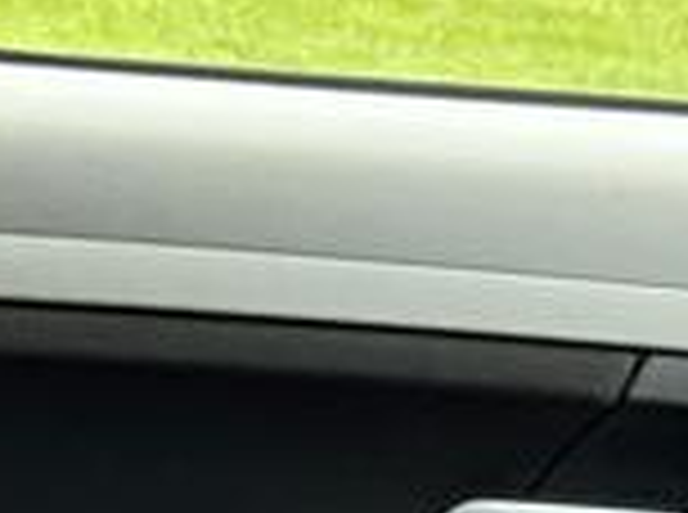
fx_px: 4521
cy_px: 1899
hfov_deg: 8.5
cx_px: 985
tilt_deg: -33.9
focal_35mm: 228
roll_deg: +0.8
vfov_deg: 5.7
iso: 20
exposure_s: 1/122
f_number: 1.8
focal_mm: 3
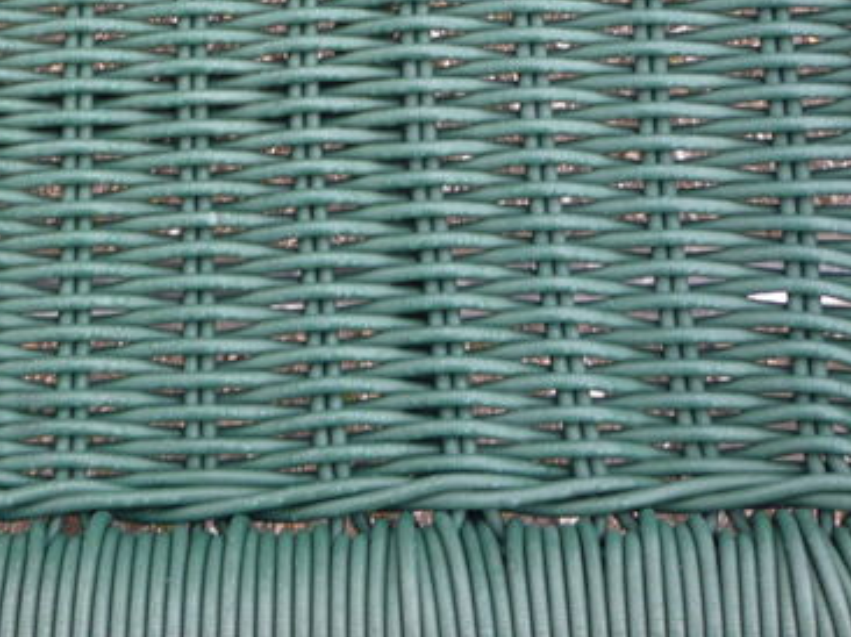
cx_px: 158
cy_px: -200
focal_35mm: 82
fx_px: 2015
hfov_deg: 23.5
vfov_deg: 16.9
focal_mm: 5.2
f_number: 3.3
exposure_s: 1/30
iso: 100
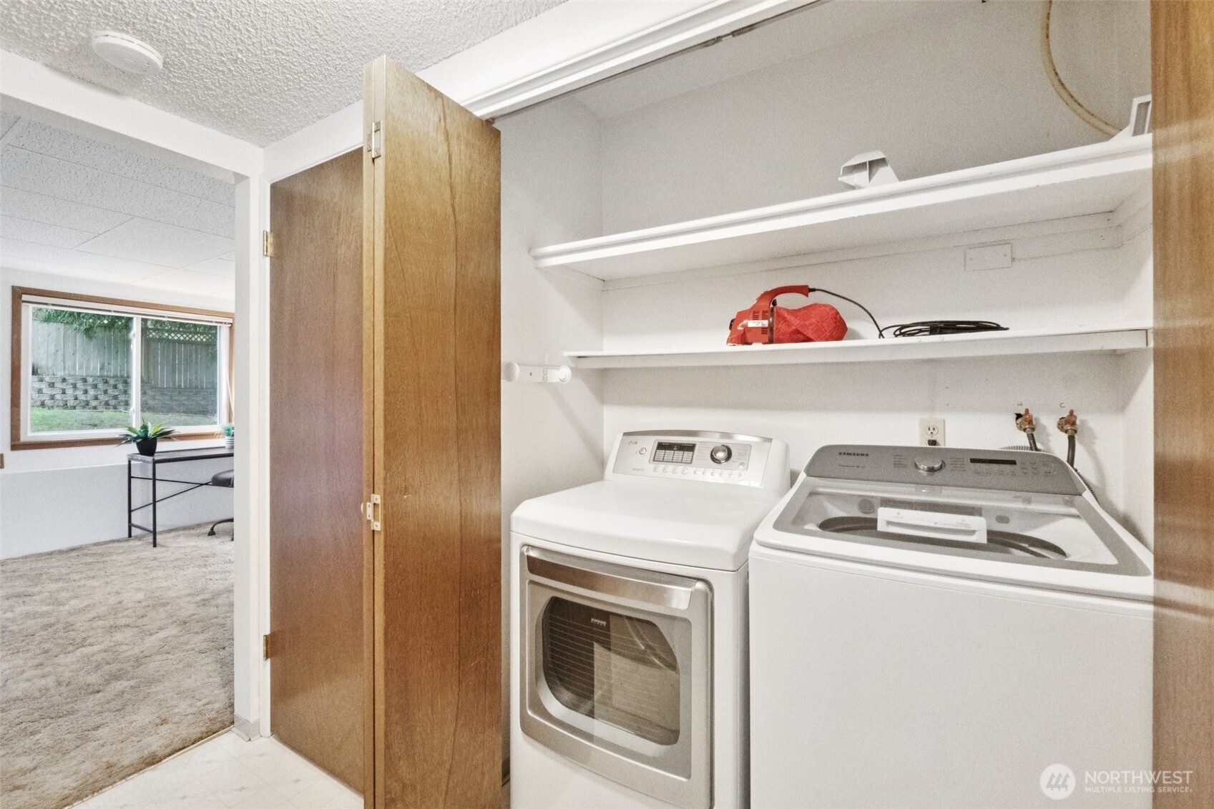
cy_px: 404
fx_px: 506
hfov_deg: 100.4
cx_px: 607
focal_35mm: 15
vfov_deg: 77.3
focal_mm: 10
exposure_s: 1/30
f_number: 9
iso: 6400
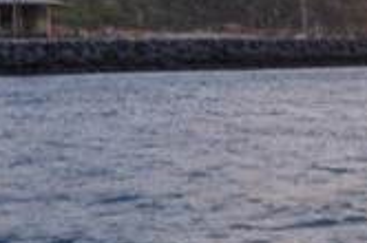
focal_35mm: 169
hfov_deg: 11.8
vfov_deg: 8.1
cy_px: 226
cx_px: 506
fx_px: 1720
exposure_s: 1/1600
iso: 320
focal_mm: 35
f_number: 4
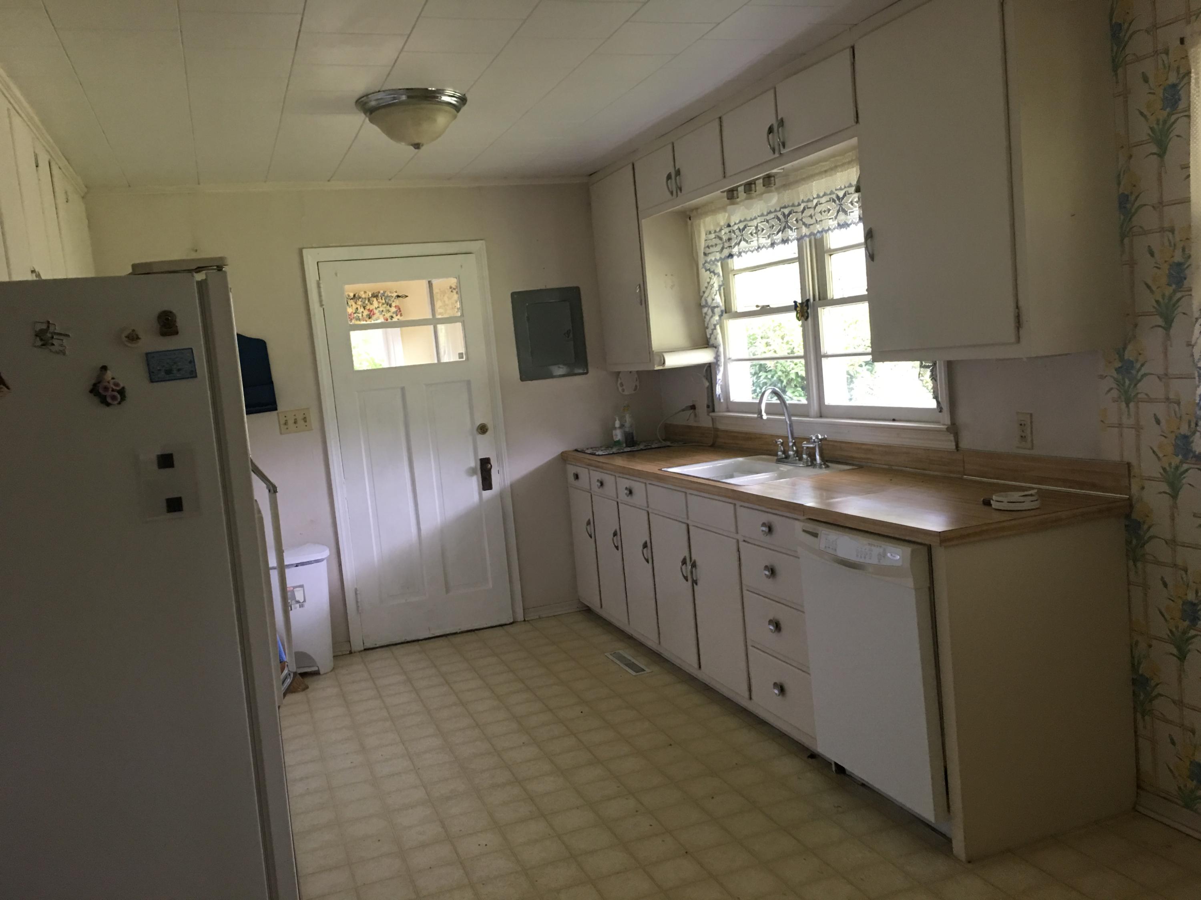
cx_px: 600
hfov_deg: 61.7
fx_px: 1006
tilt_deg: -4.9
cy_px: 450
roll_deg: +3.8
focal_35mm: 29
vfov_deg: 48.2
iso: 64
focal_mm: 4.15
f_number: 2.2
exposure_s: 1/15
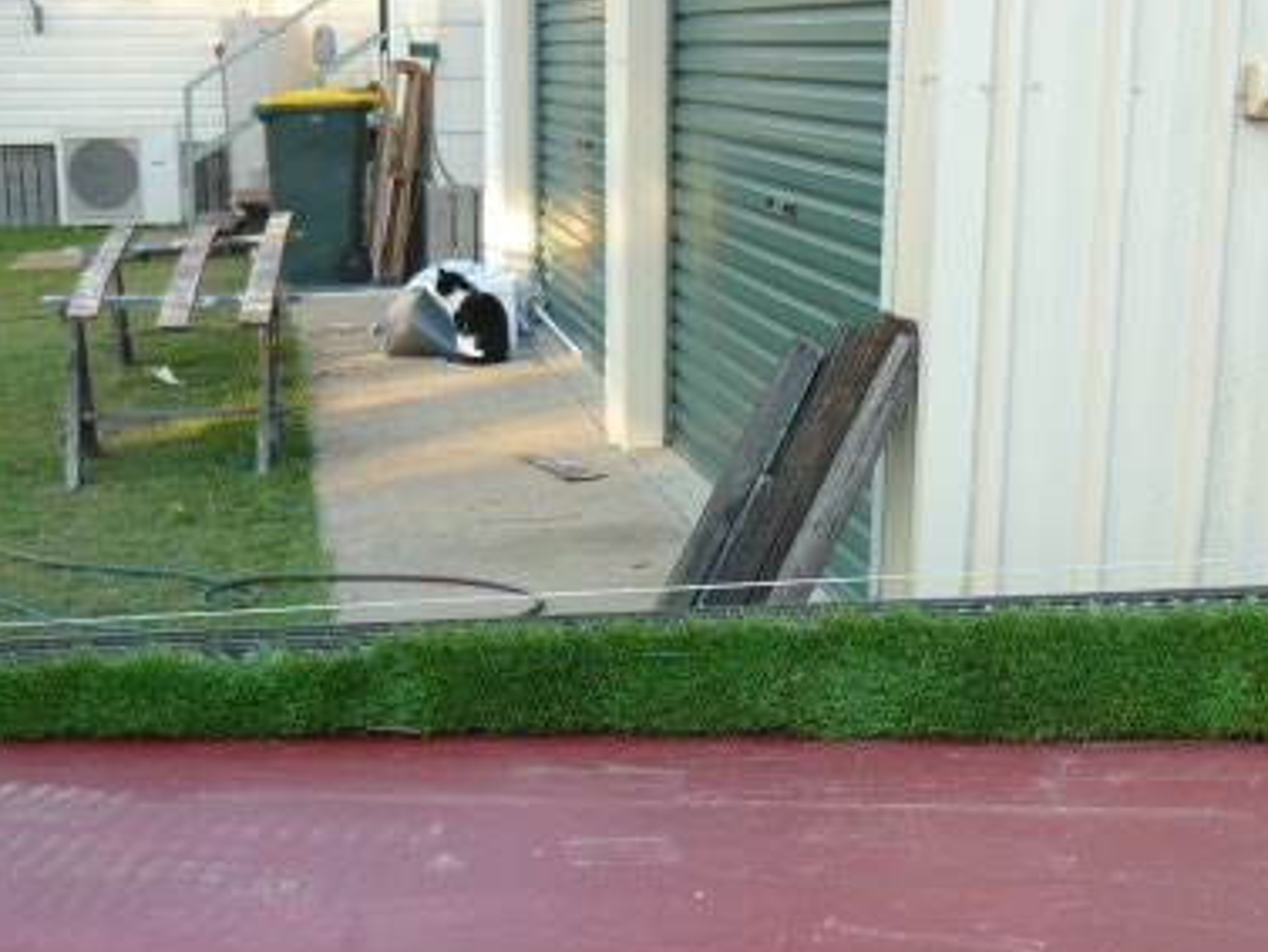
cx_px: 797
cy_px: 780
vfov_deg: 25.6
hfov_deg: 34.2
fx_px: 2052
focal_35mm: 56
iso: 100
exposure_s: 1/80
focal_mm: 5.5
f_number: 2.8
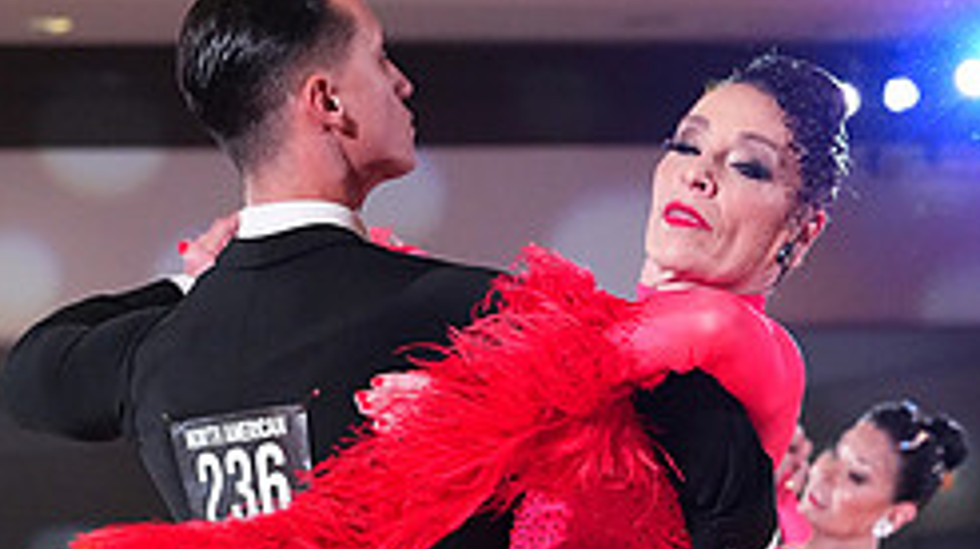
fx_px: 5843
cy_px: 831
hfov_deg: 9.6
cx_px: 345
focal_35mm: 225
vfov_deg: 5.3
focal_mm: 91
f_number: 5
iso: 8000
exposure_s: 1/400
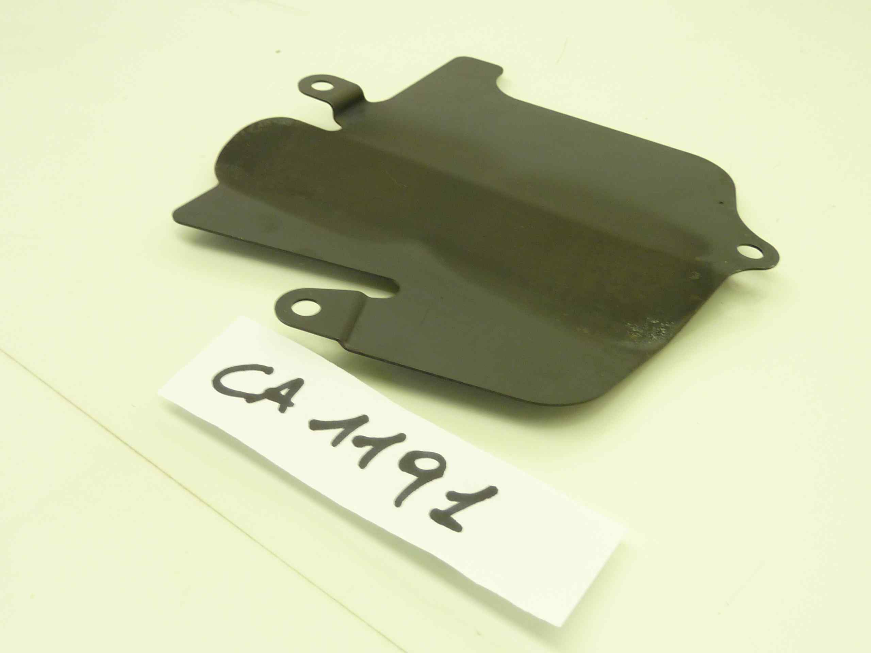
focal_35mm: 38
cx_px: 436
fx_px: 956
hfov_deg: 49.0
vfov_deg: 37.7
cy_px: 326
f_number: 3.3
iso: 80
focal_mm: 4.4
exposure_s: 1/20
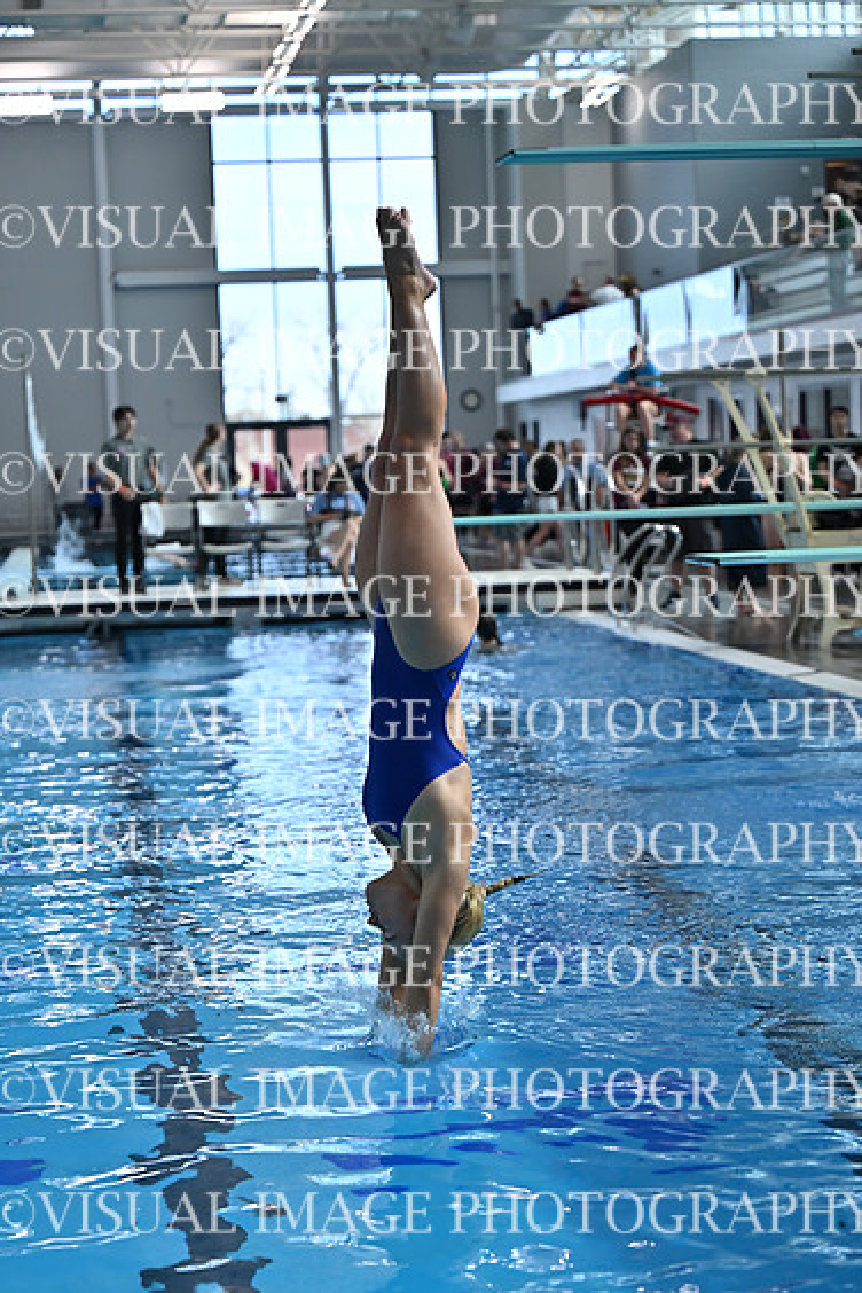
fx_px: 2586
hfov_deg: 18.9
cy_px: 658
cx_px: 434
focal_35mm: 72
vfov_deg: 28.1
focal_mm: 70
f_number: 2.8
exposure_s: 1/1600
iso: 640
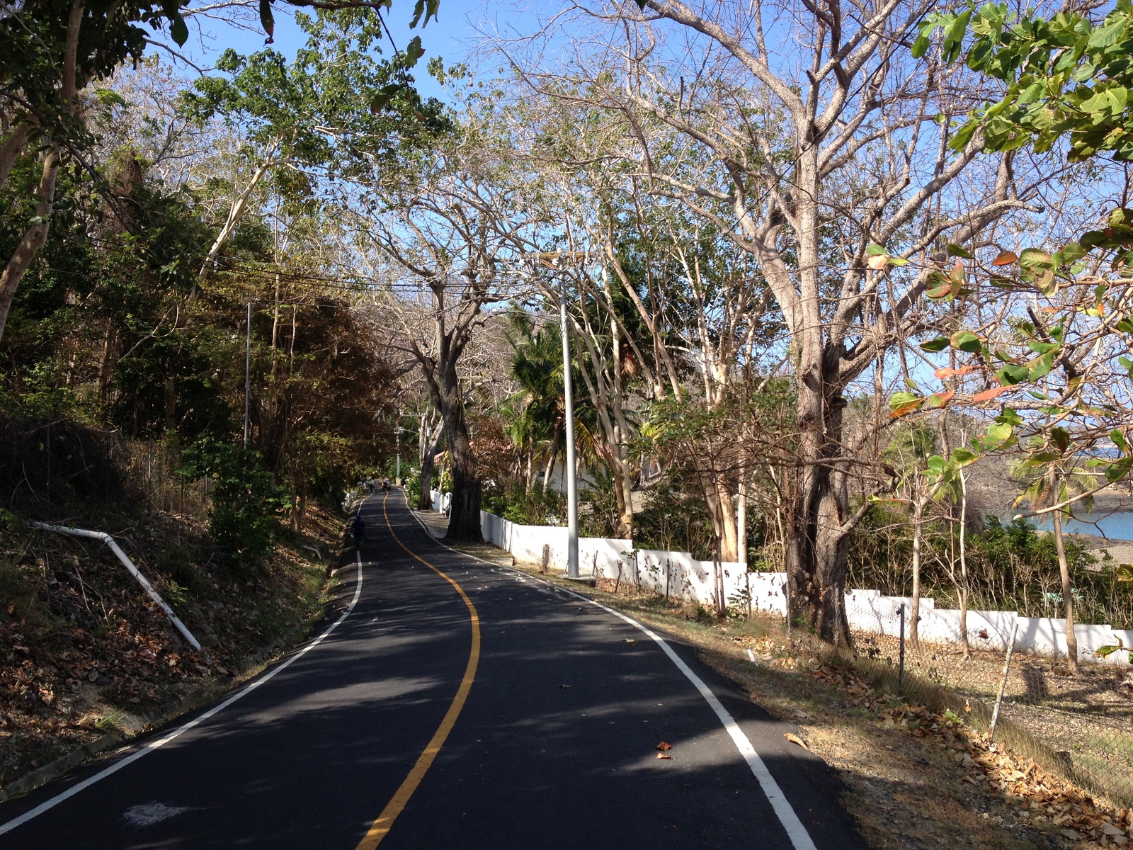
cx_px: 566
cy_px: 425
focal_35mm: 35
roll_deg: +0.4
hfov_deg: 52.6
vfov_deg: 40.7
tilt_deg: -2.2
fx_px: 1146
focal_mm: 4.28
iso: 50
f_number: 2.4
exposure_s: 1/767
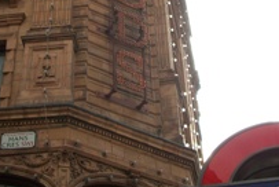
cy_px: 30
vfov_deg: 16.6
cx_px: 148
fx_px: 636
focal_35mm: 82
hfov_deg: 24.7
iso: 80
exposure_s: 1/500
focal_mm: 6.3
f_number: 3.1
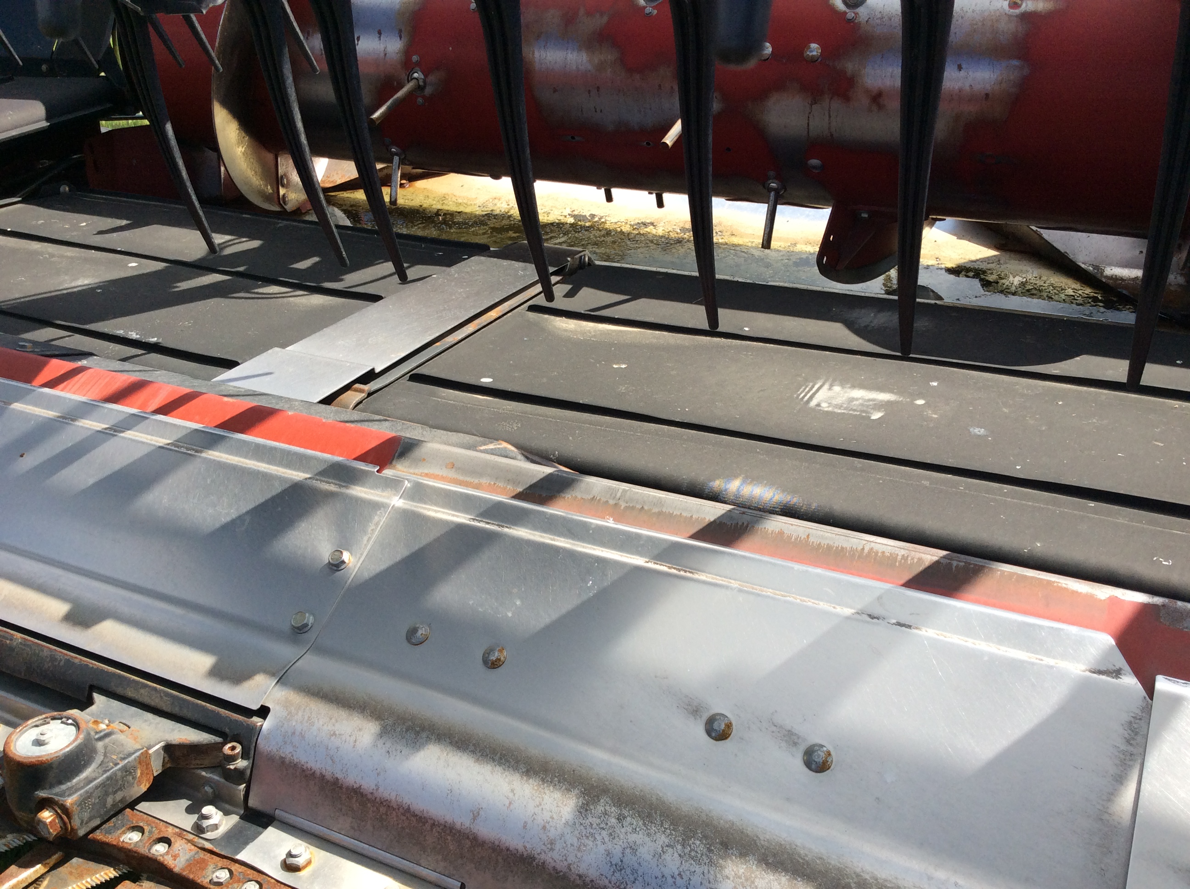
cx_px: 595
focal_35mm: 32
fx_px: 1098
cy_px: 444
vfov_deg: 44.1
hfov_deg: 56.9
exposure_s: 1/937
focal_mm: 3.3
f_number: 2.4
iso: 32
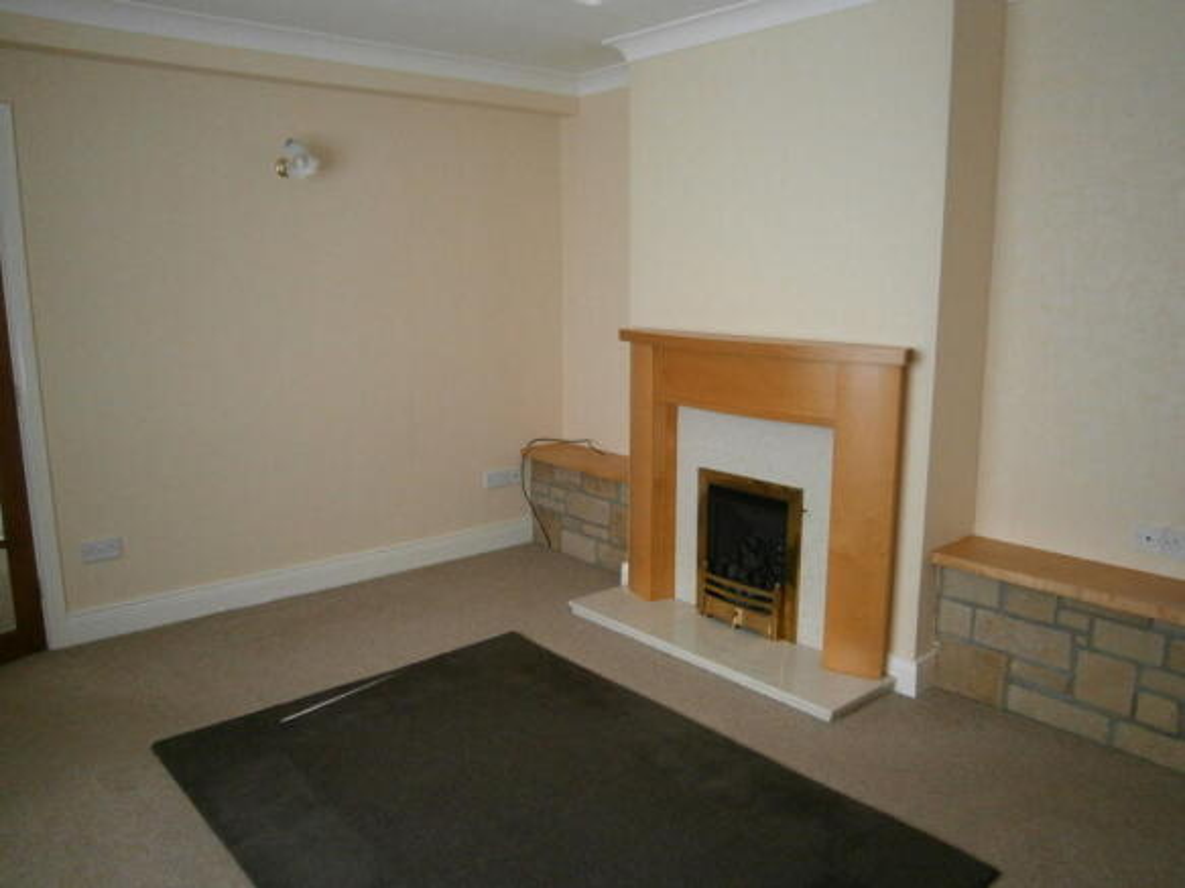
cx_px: 592
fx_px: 890
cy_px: 444
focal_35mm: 26
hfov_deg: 67.3
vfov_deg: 53.0
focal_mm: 4.7
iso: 320
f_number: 2.8
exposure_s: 1/250
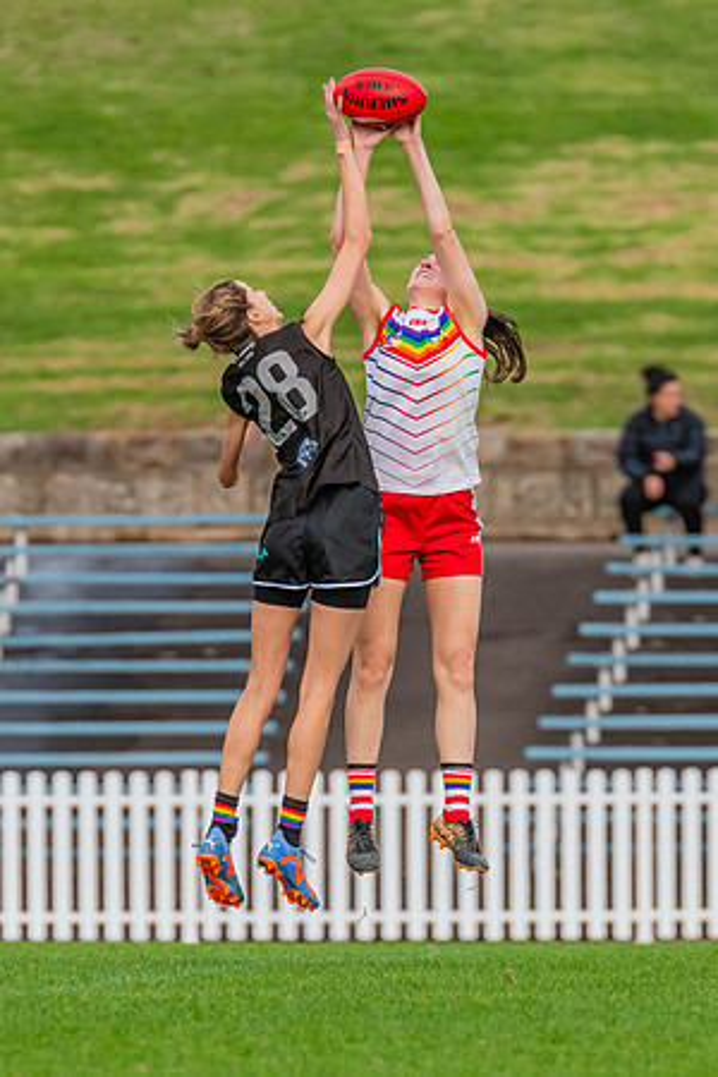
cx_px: 457
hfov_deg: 1.7
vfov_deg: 2.5
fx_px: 24544
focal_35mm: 820
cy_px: 505
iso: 800
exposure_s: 1/1000
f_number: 7.1
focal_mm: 420
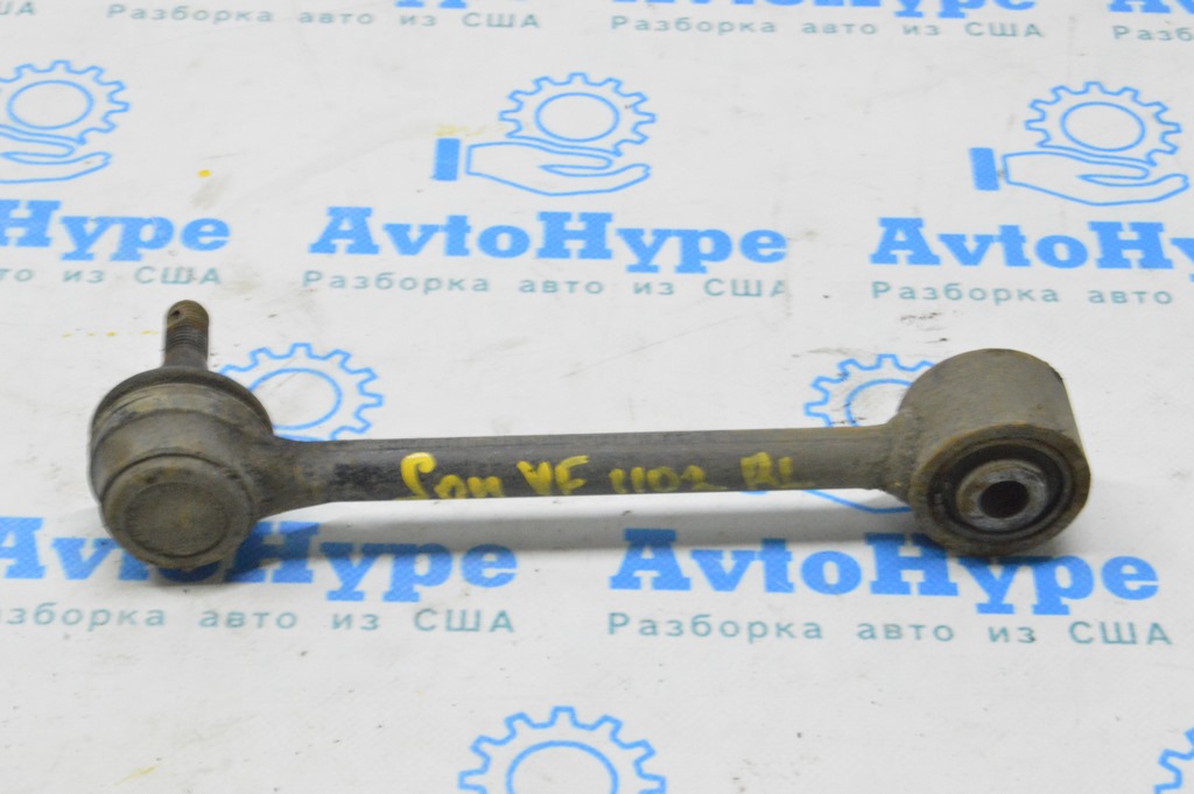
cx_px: 597
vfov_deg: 16.5
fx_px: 2734
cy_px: 397
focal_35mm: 82
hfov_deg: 24.6
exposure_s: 1/15
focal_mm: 55
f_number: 20
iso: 6400
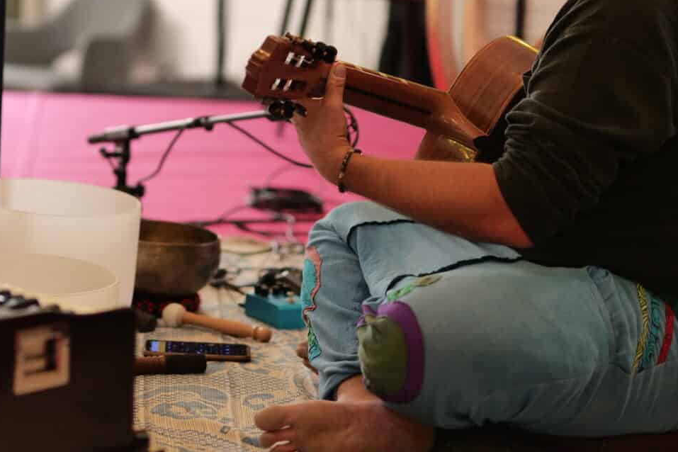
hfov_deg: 19.0
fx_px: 2015
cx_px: 161
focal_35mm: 107
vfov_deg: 12.7
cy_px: 91
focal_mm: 50
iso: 250
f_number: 1.4
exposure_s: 1/100
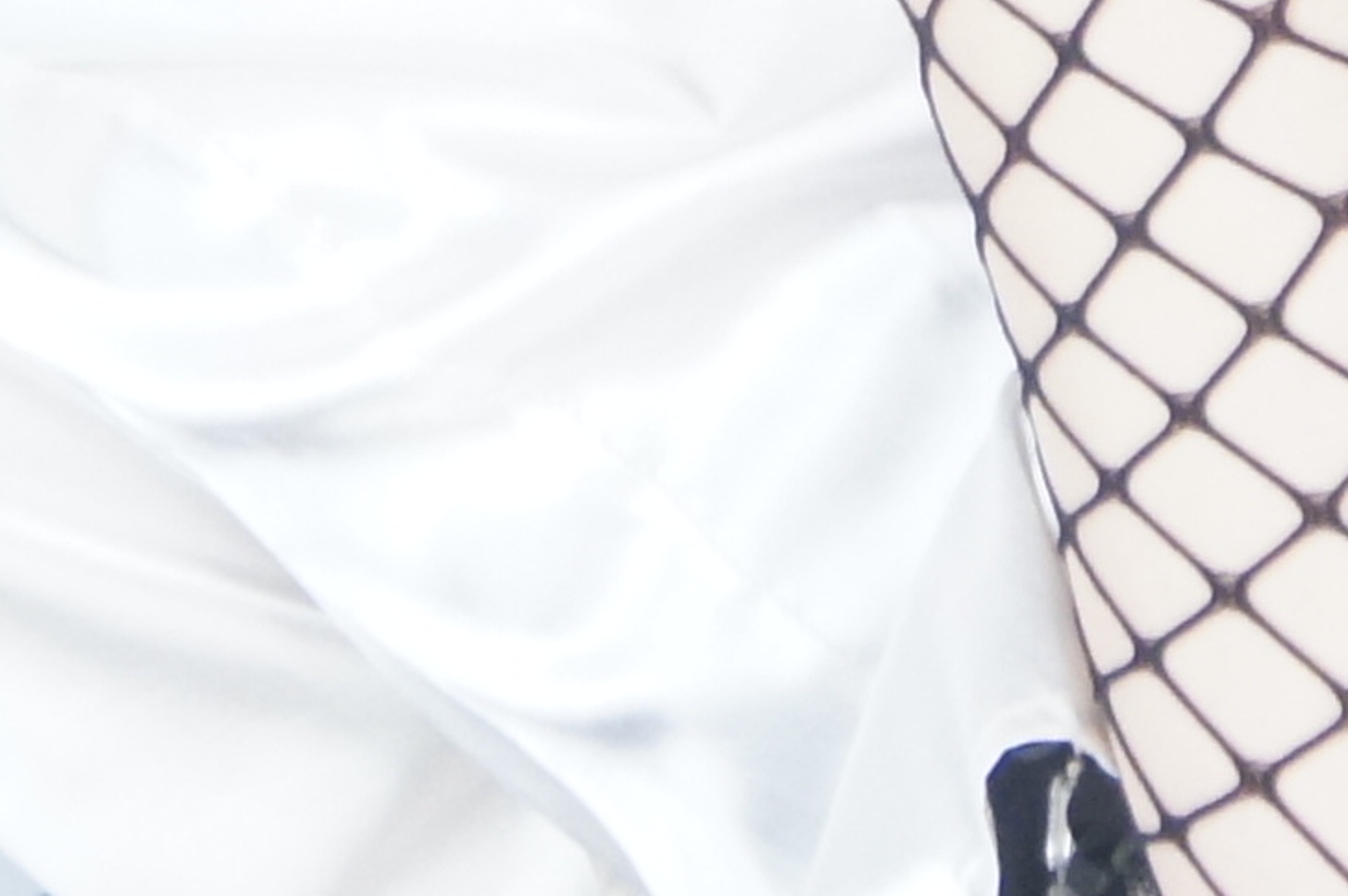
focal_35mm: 354
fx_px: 13257
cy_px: -394
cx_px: 1030
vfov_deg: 3.9
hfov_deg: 5.8
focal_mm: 35
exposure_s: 1/160
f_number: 5
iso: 800
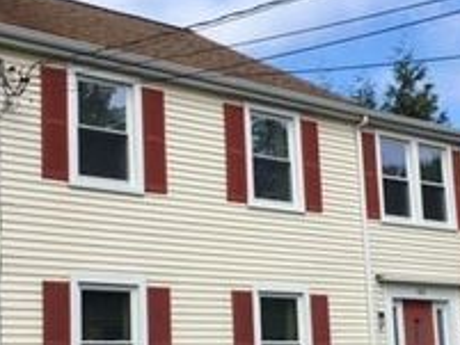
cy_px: 232
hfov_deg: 27.0
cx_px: 222
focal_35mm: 72
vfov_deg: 20.4
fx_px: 957
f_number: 2.2
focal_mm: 4.15
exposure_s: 1/1832
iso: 25
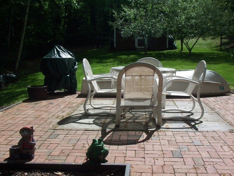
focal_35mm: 44
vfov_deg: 32.9
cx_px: 129
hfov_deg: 42.9
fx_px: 297
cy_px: 96
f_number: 3.9
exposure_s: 1/640
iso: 64
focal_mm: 6.4
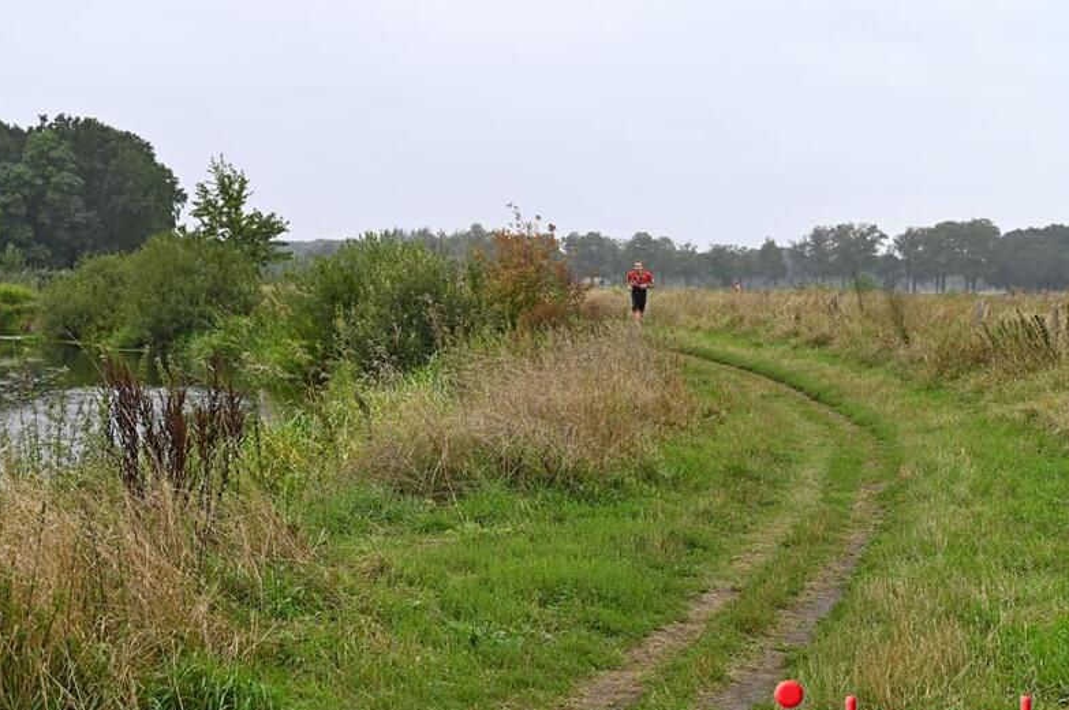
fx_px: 1690
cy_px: 383
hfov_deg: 35.0
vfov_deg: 23.7
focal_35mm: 57
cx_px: 425
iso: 400
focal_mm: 45
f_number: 5
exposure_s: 1/320
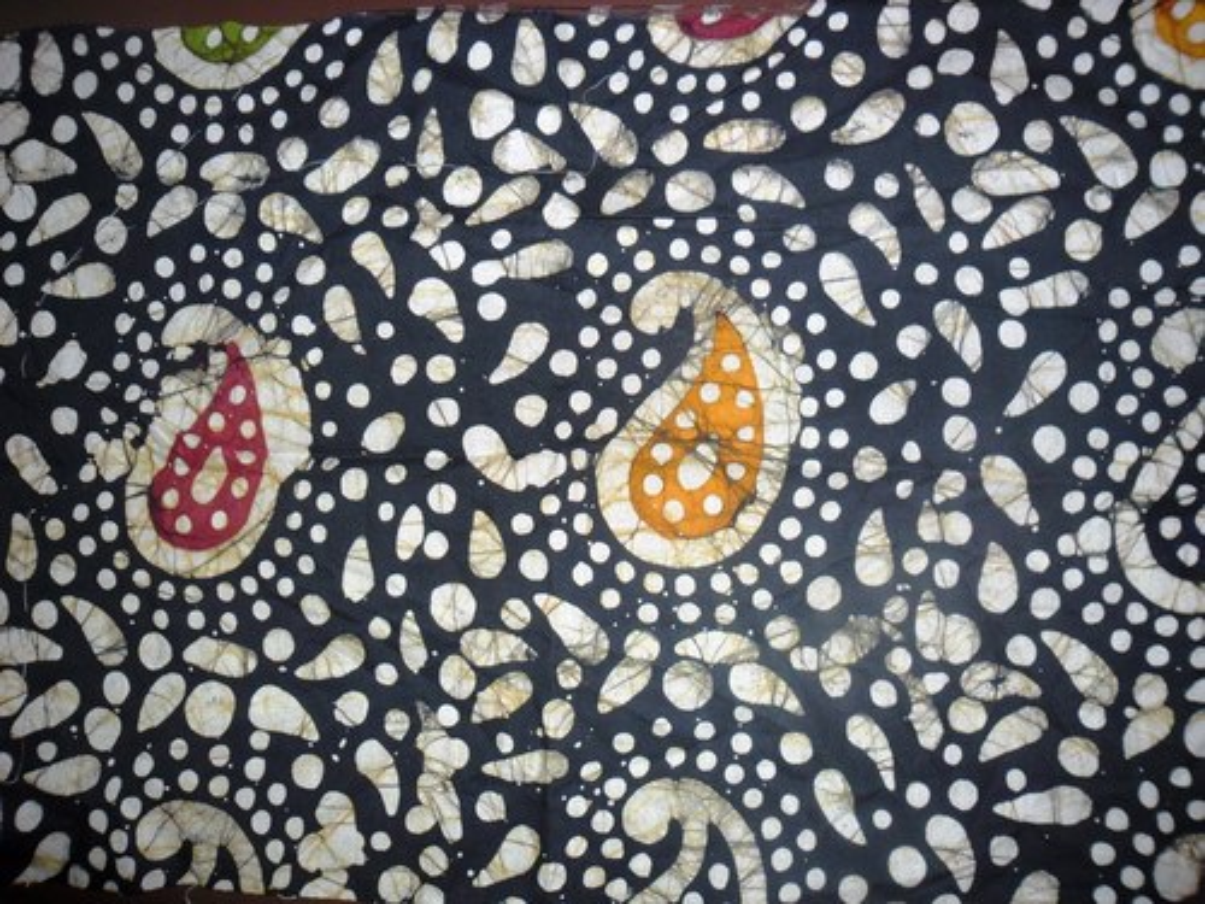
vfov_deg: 51.4
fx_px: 940
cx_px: 602
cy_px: 452
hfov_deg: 65.3
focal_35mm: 27
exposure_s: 1/45
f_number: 3.5
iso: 80
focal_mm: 4.9
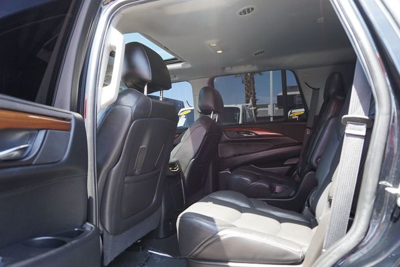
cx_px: 200
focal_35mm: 24
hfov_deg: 73.8
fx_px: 267
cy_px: 134
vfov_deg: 53.1
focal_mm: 16
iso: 160
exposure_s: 1/60
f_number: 4
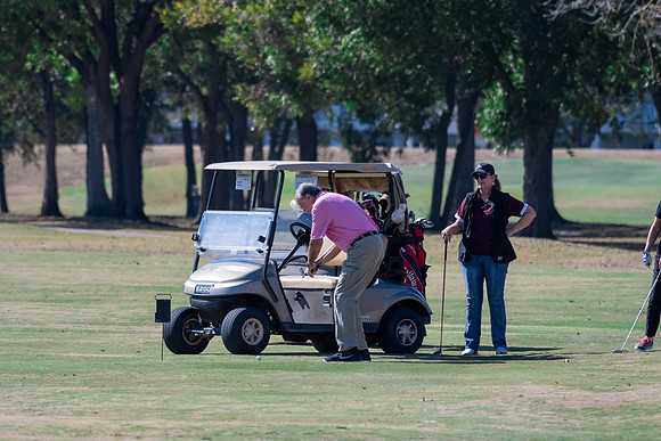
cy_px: 220
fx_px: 9090
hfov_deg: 4.2
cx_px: 330
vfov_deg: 2.8
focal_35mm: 495
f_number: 5.6
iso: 400
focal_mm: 330
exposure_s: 1/1600
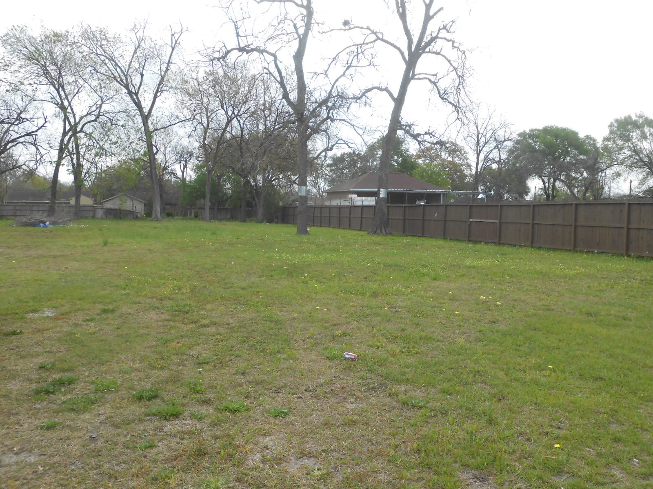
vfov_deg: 46.8
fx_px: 566
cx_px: 326
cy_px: 244
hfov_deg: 60.0
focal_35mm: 30
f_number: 3.8
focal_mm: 5.3
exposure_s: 1/320
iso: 80
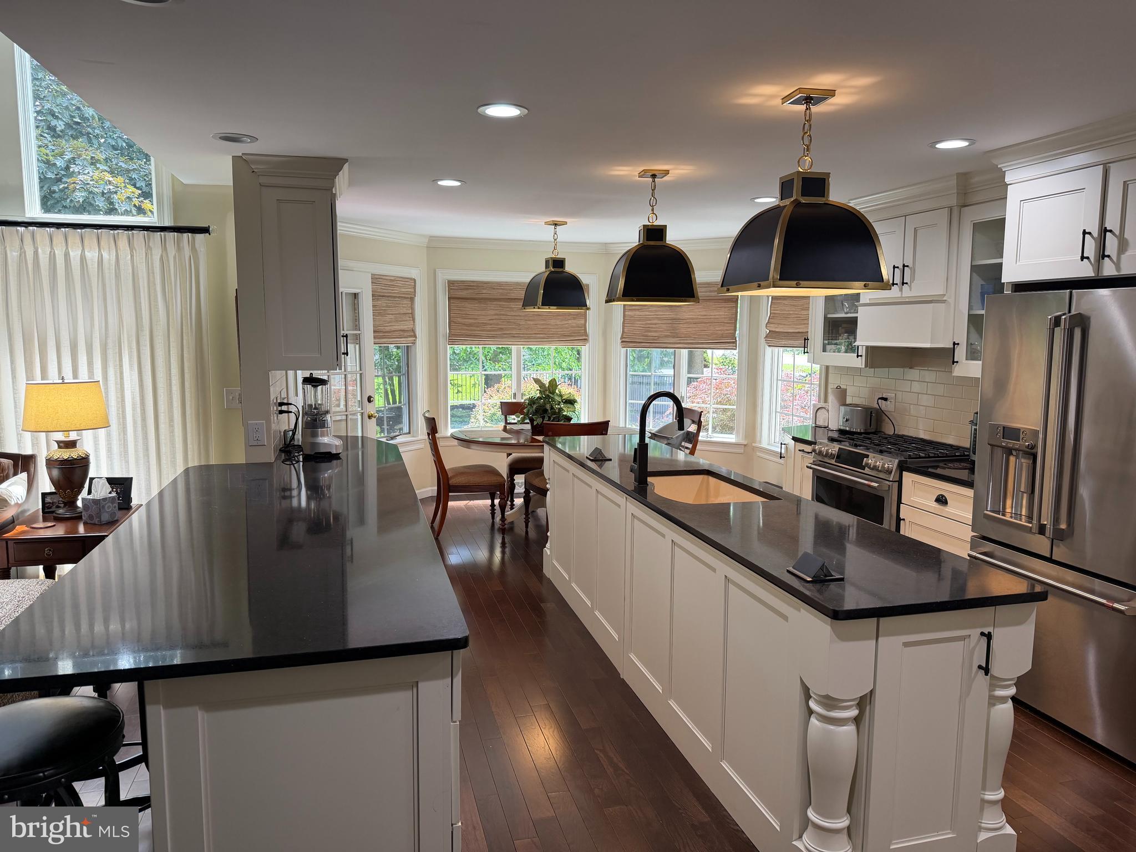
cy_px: 426
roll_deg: -0.5
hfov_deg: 71.6
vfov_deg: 56.8
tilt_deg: -7.2
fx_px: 788
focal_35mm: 24
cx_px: 568
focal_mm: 6.76
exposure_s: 1/120
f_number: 1.78
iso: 160
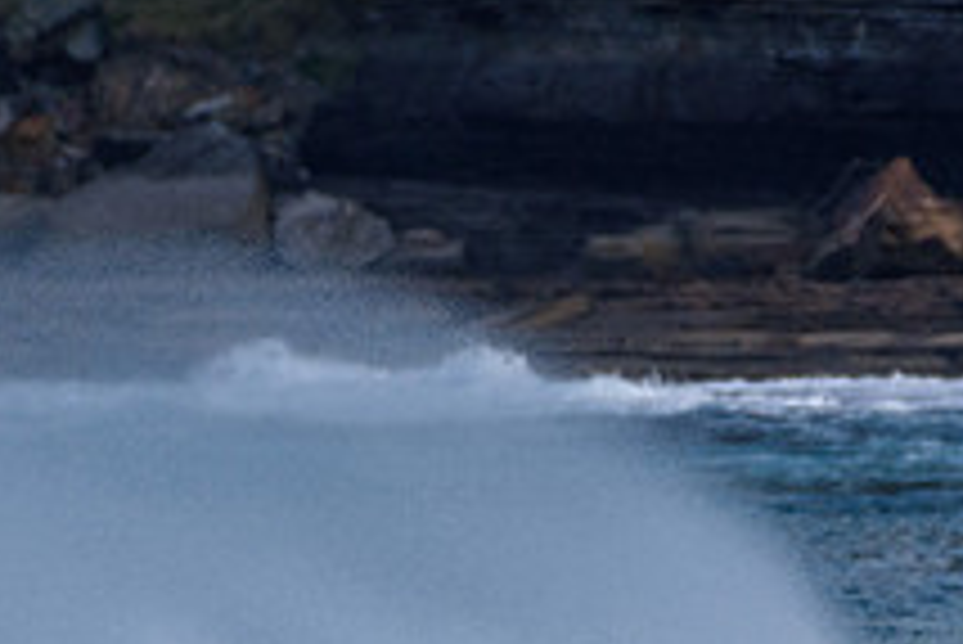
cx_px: 328
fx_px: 54364
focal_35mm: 2031
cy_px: 777
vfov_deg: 0.7
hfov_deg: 1.0
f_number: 5.6
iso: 450
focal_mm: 500
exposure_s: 1/2000
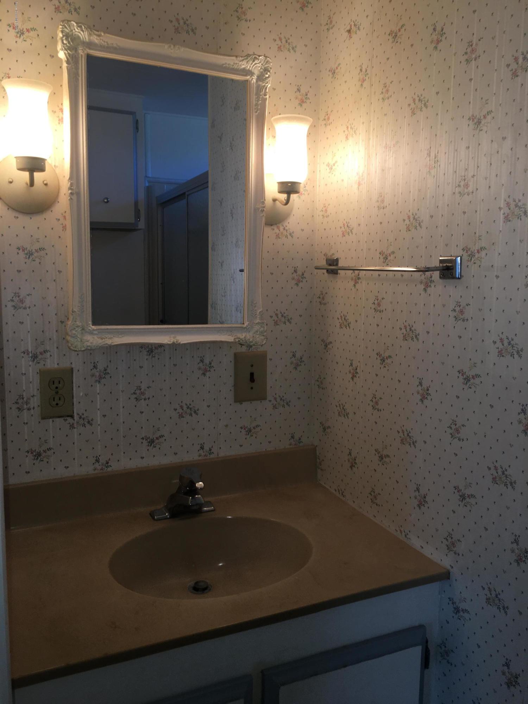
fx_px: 590
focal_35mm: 29
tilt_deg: -7.2
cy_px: 352
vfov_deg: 61.7
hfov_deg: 48.2
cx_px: 264
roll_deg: -0.6
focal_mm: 4.15
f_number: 2.2
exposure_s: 1/49
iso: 25
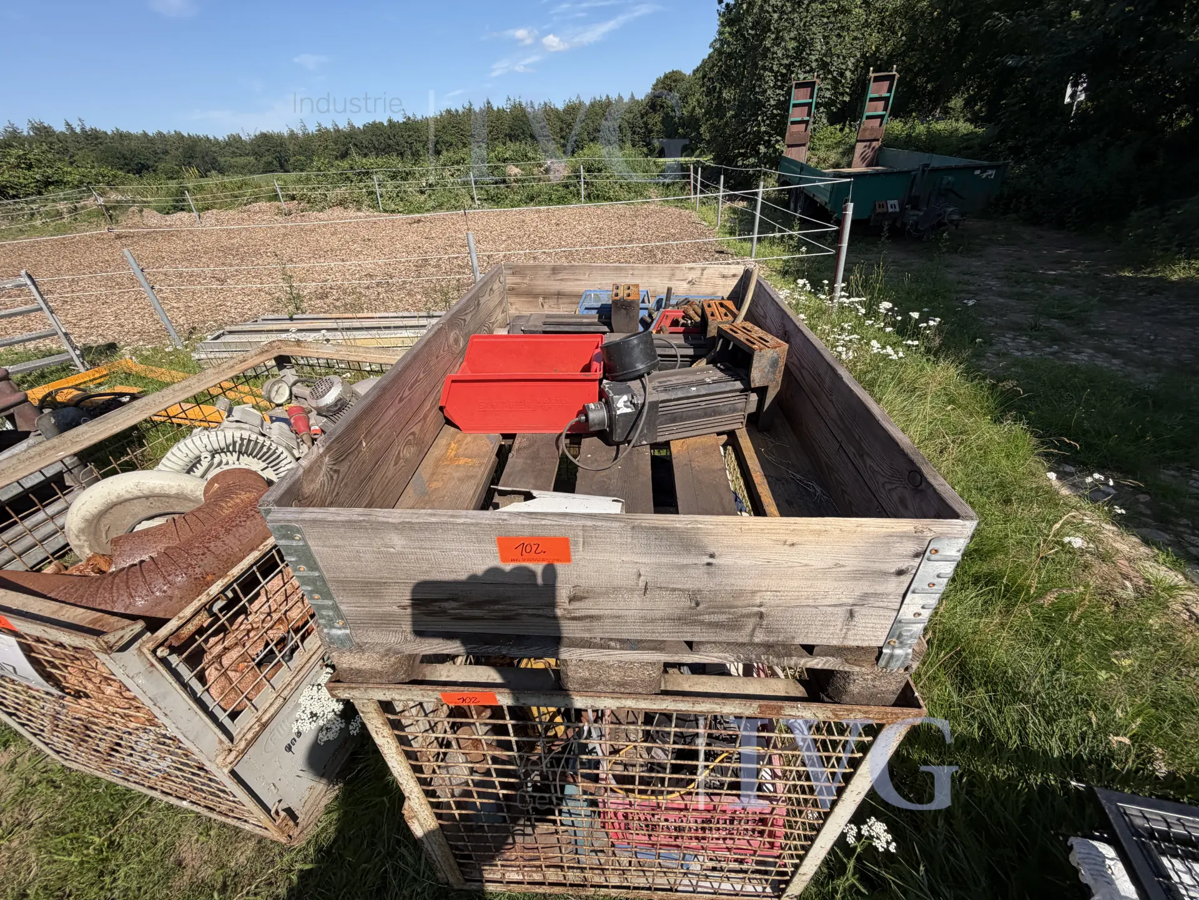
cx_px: 600
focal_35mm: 14
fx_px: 485
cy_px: 450
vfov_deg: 85.7
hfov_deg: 102.1
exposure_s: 1/770
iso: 32
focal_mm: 2.22
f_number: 2.2
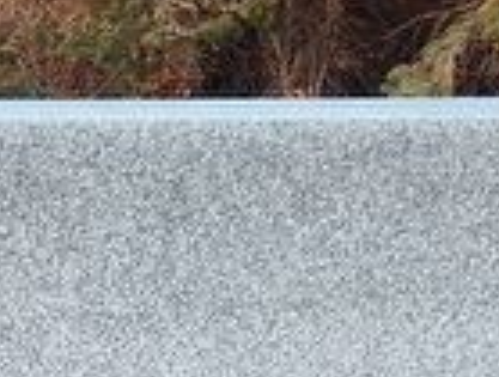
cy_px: 776
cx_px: 93
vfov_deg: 10.3
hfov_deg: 14.8
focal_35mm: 132
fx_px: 1908
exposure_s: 1/120
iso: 366
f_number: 1.8
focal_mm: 5.56
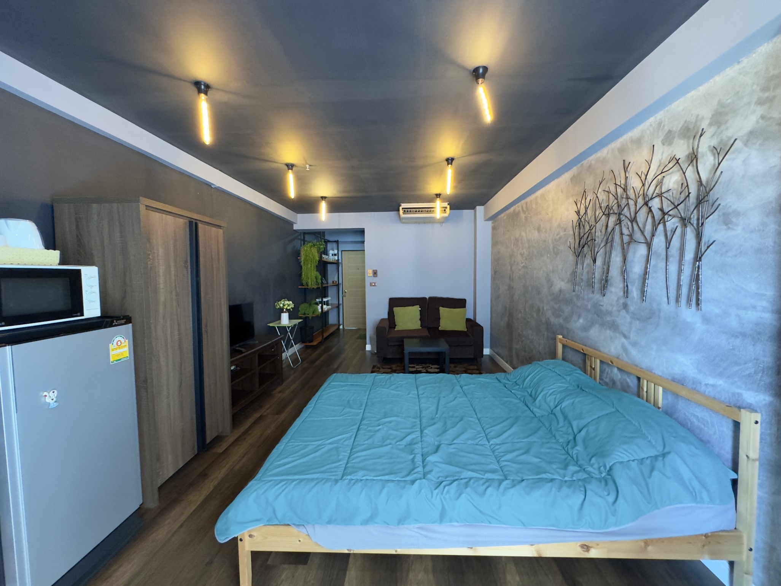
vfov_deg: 85.7
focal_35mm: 14
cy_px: 293
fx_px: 316
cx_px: 390
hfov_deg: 102.1
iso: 800
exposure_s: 1/50
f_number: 2.2
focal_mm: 2.22
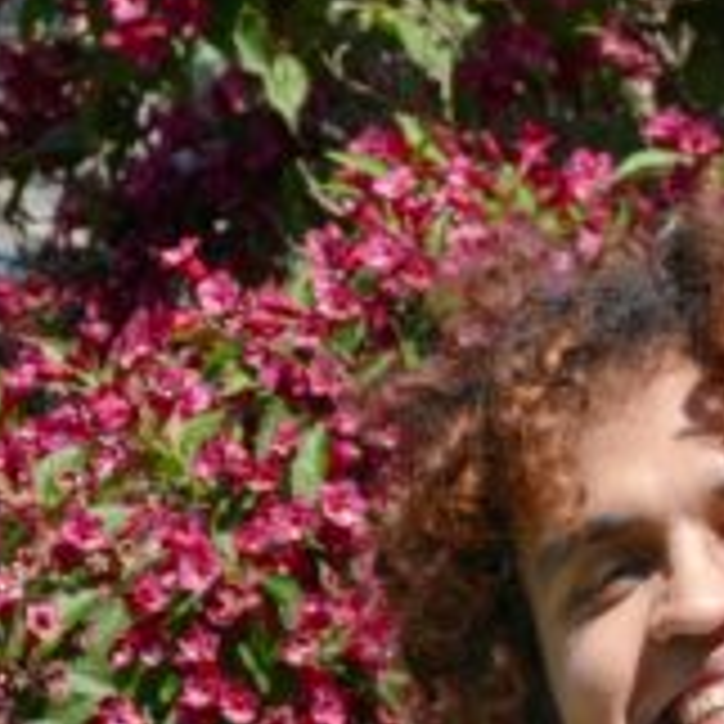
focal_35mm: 623
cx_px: 1088
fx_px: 14742
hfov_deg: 2.8
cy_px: 693
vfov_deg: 2.8
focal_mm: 61.93
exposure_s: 1/1000
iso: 125
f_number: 4
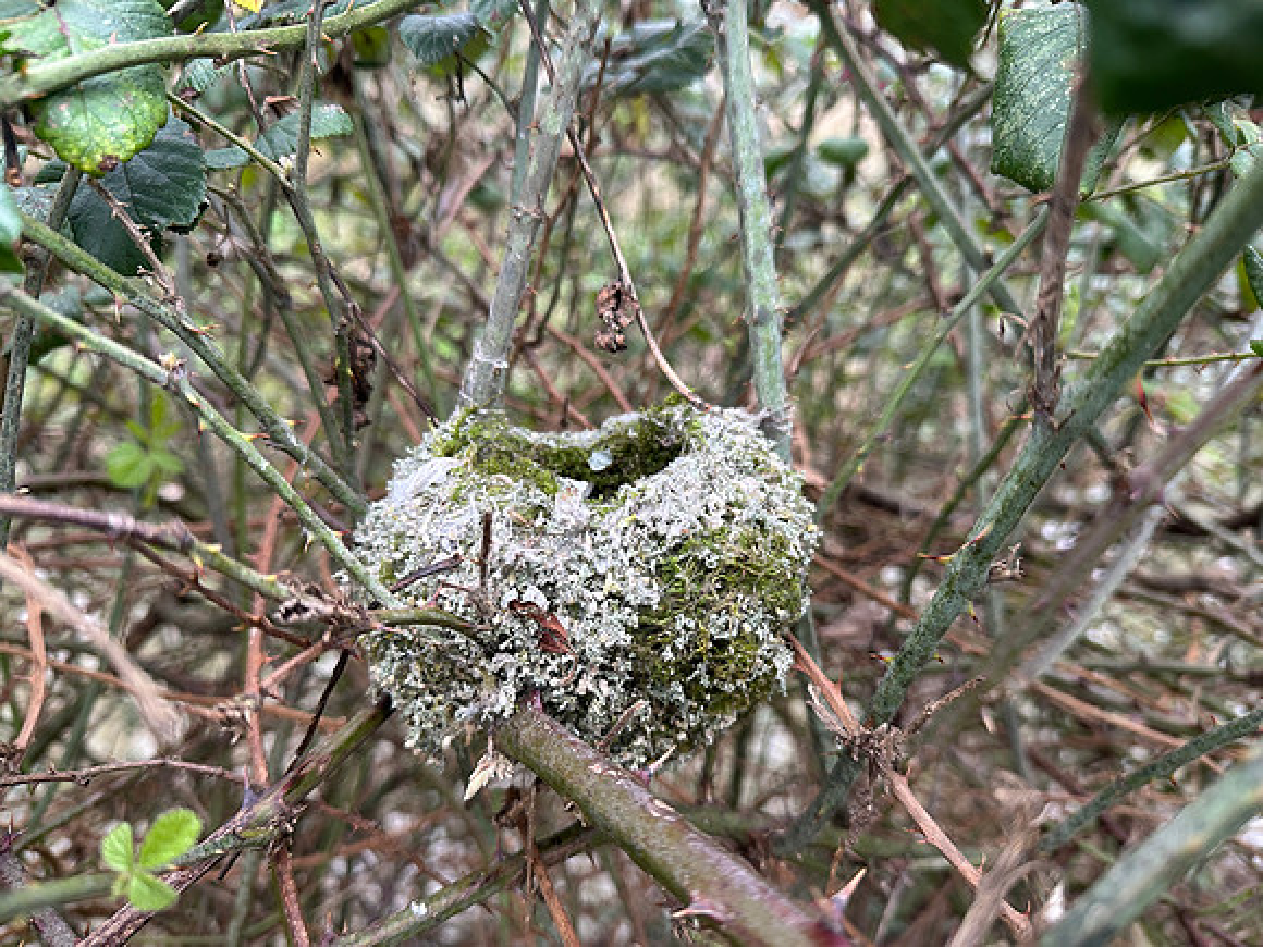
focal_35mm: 24
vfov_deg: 56.8
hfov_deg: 71.6
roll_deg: -0.1
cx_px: 632
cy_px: 474
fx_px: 876
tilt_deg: -21.4
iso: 100
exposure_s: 1/121
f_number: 1.78
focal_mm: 6.86
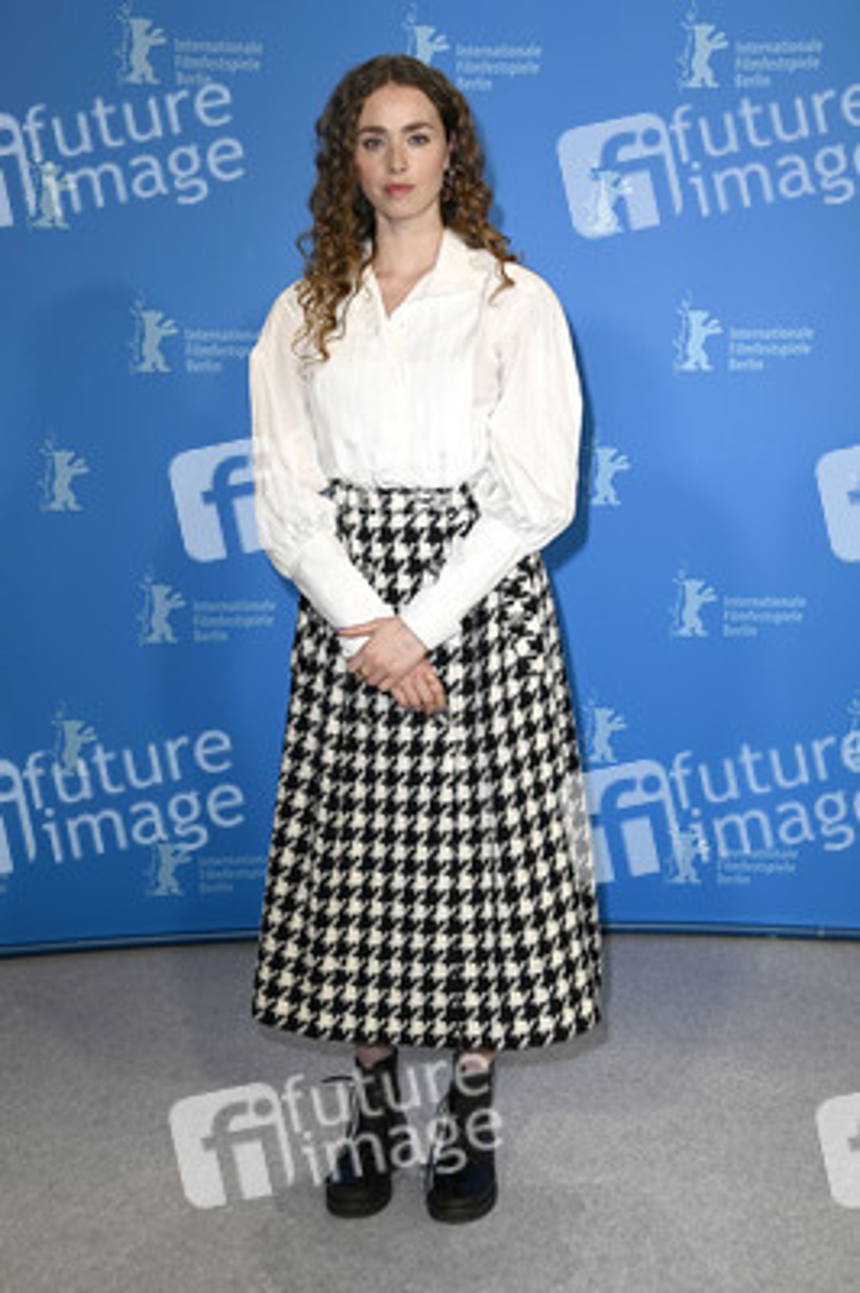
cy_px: 646
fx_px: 1615
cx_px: 430
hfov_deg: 29.8
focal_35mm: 45
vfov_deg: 43.6
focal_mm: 45
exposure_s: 1/200
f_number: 5
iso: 800
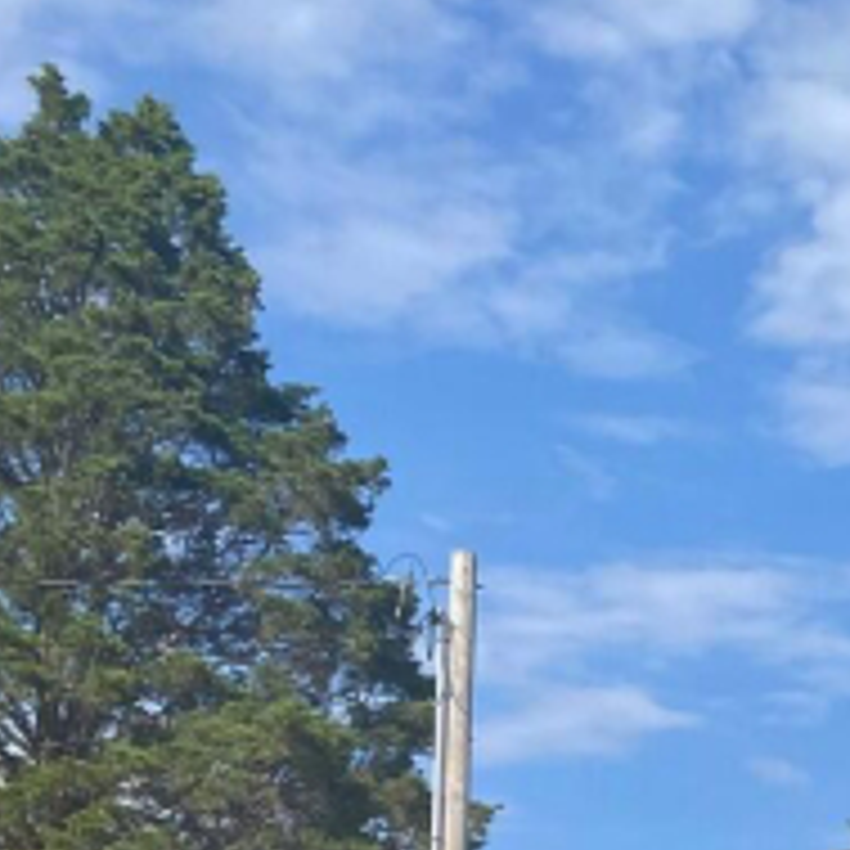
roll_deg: -0.2
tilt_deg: +7.7
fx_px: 2250
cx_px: 1428
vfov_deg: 20.0
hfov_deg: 18.0
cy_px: 1039
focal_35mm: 81
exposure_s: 1/3846
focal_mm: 4.25
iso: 32
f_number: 1.8
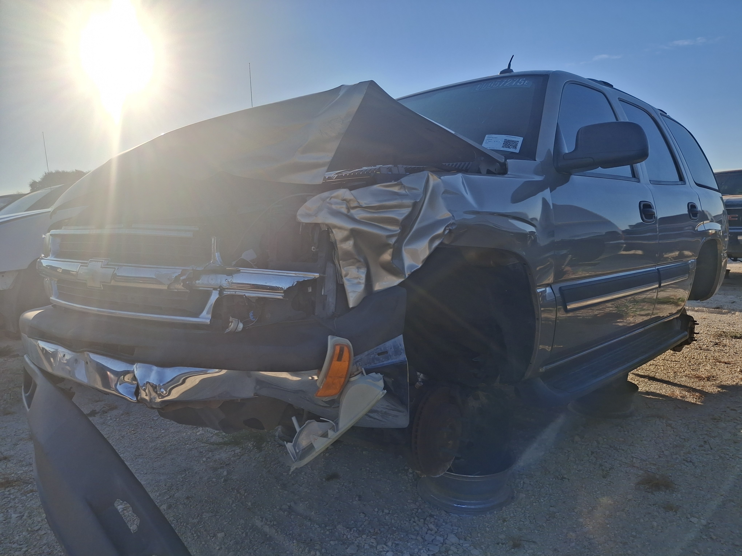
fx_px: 536
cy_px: 278
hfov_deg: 69.4
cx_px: 371
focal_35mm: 25
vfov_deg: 54.9
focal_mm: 4.69
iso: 32
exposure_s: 1/2488
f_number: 1.8
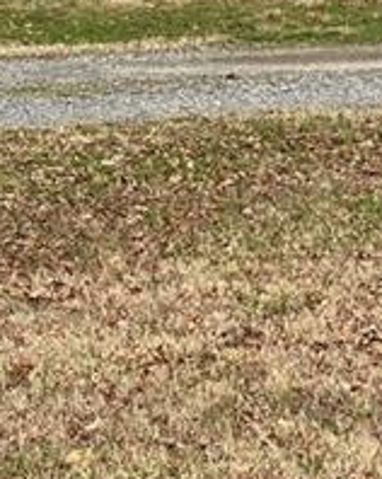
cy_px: 80
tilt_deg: -7.1
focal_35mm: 197
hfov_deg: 7.8
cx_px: -87
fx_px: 2788
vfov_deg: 9.8
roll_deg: -1.8
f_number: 2
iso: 20
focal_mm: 6
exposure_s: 1/888
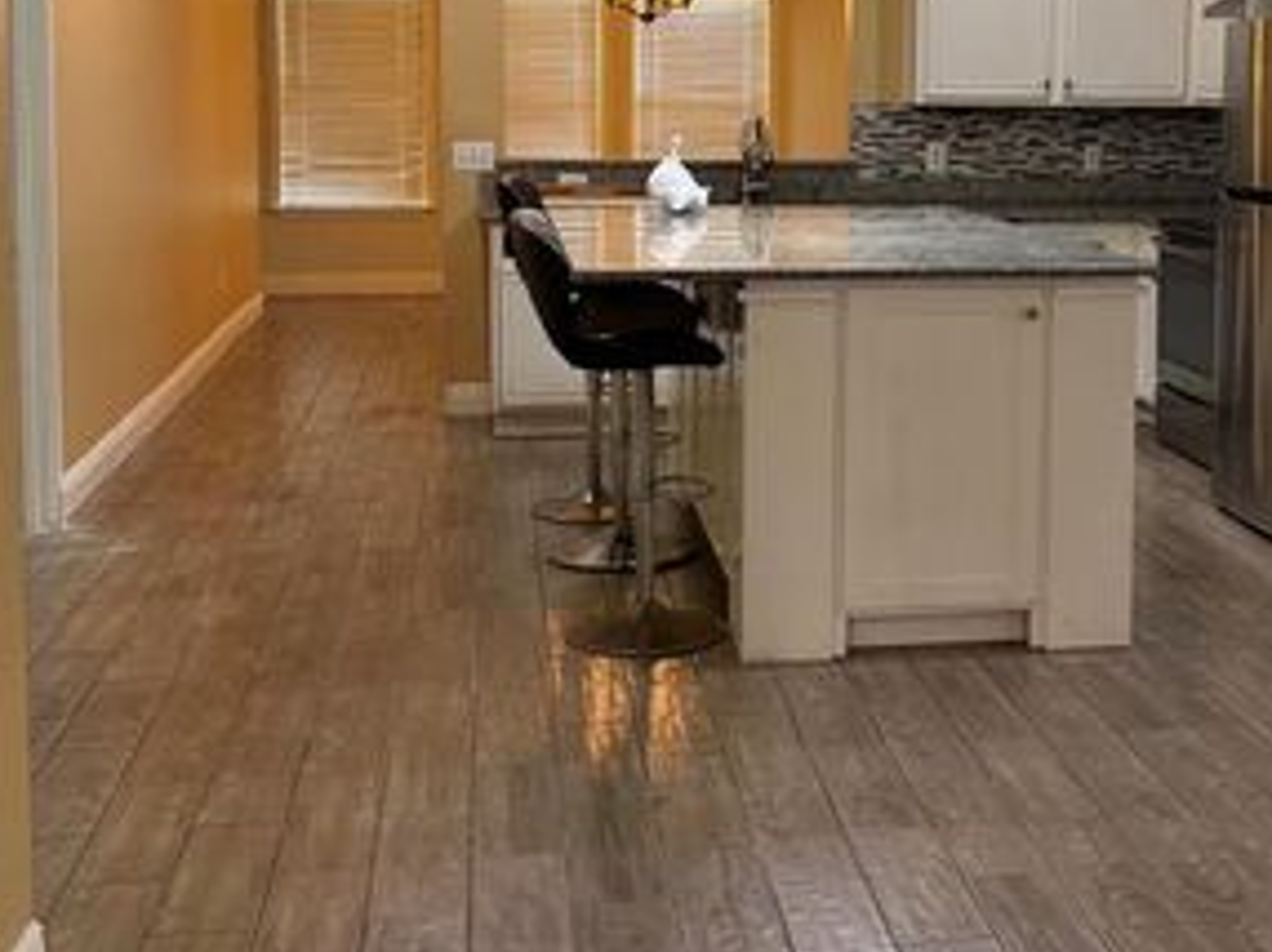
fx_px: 1983
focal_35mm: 54
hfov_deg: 35.1
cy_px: 247
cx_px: 890
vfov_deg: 26.7
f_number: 1.6
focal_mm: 5.96
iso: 125
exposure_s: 1/60
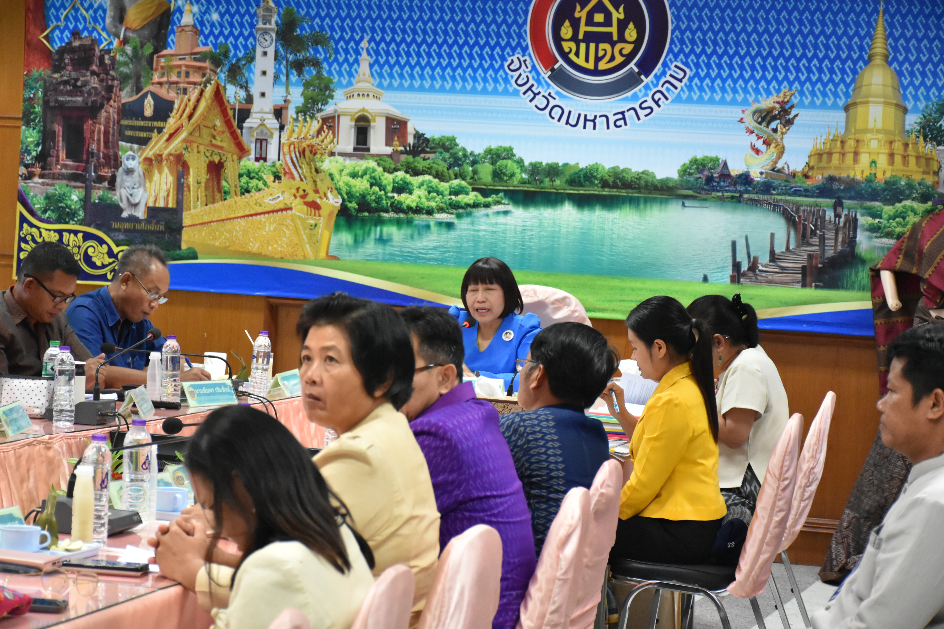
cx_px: 472
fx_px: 2596
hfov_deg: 20.6
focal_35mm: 99
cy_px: 314
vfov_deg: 13.8
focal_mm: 66
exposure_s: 1/125
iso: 3200
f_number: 5
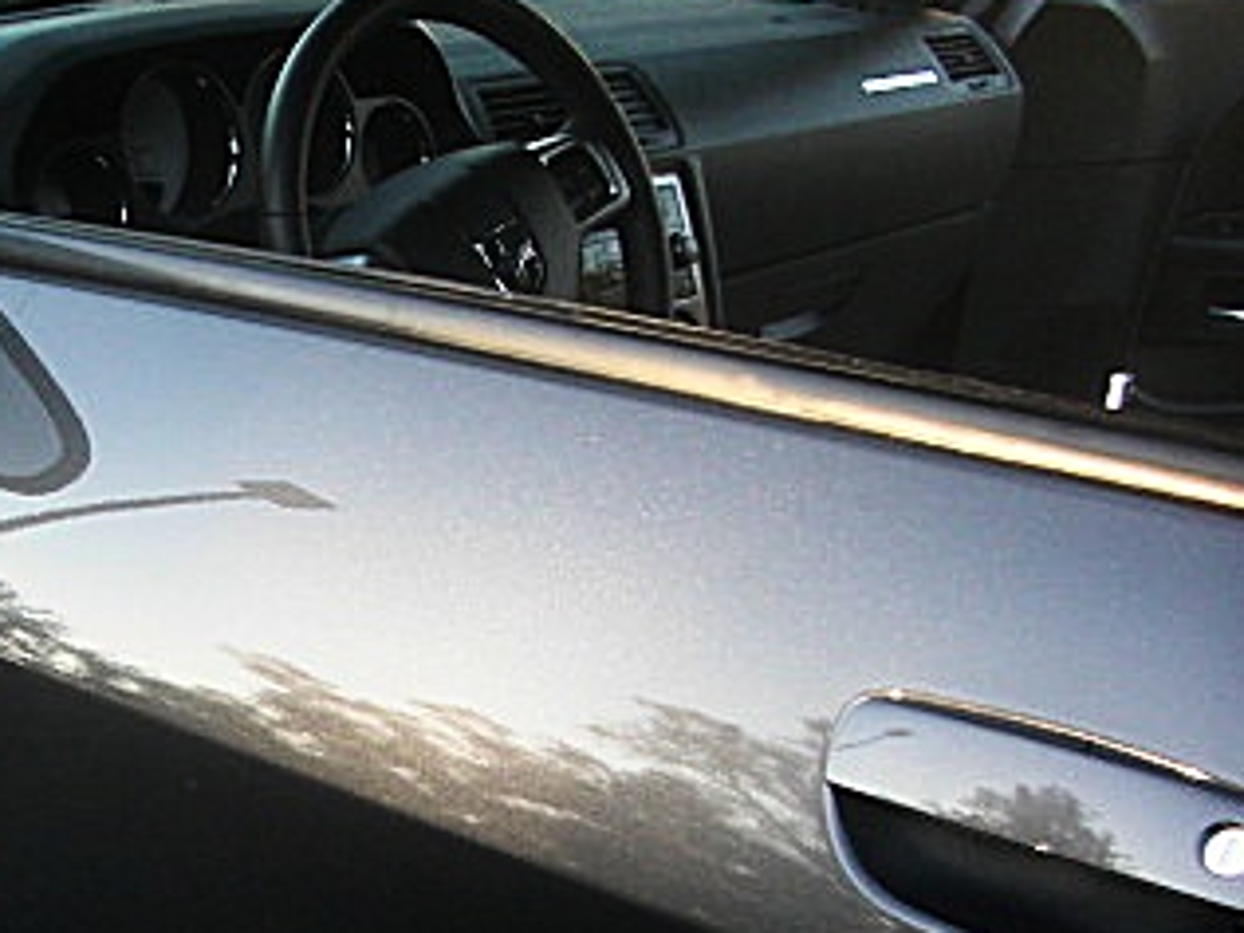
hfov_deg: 25.4
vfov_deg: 19.9
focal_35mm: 73
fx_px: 2623
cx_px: 8
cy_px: 768
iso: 100
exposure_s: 1/125
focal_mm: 6.3
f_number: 2.8
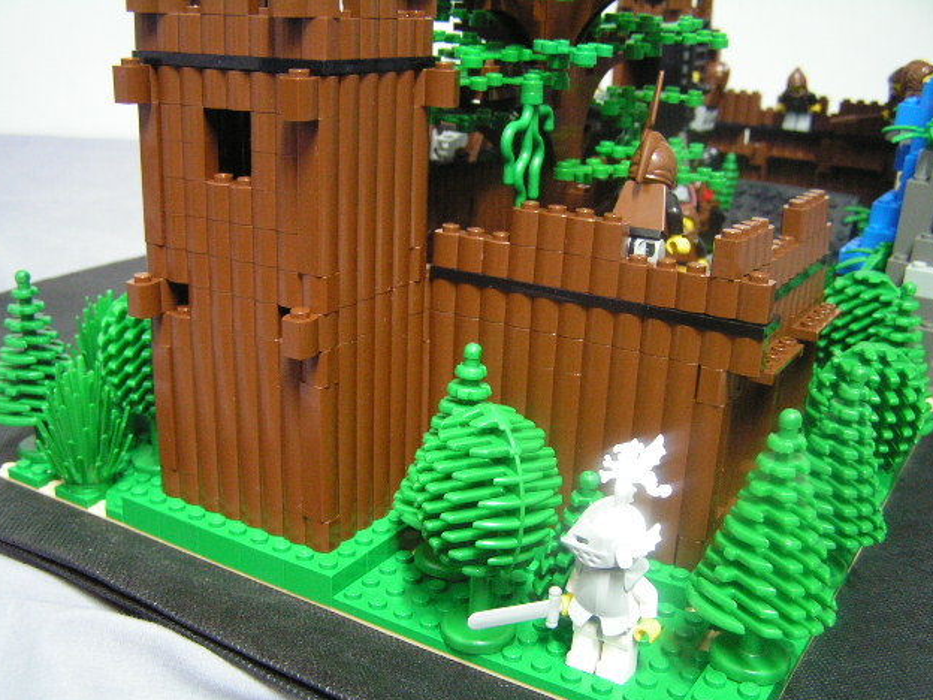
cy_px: 357
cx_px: 464
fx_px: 1051
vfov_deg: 36.8
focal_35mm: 39
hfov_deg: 47.9
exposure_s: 1/2.5
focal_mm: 6.3
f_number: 2.8
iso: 200
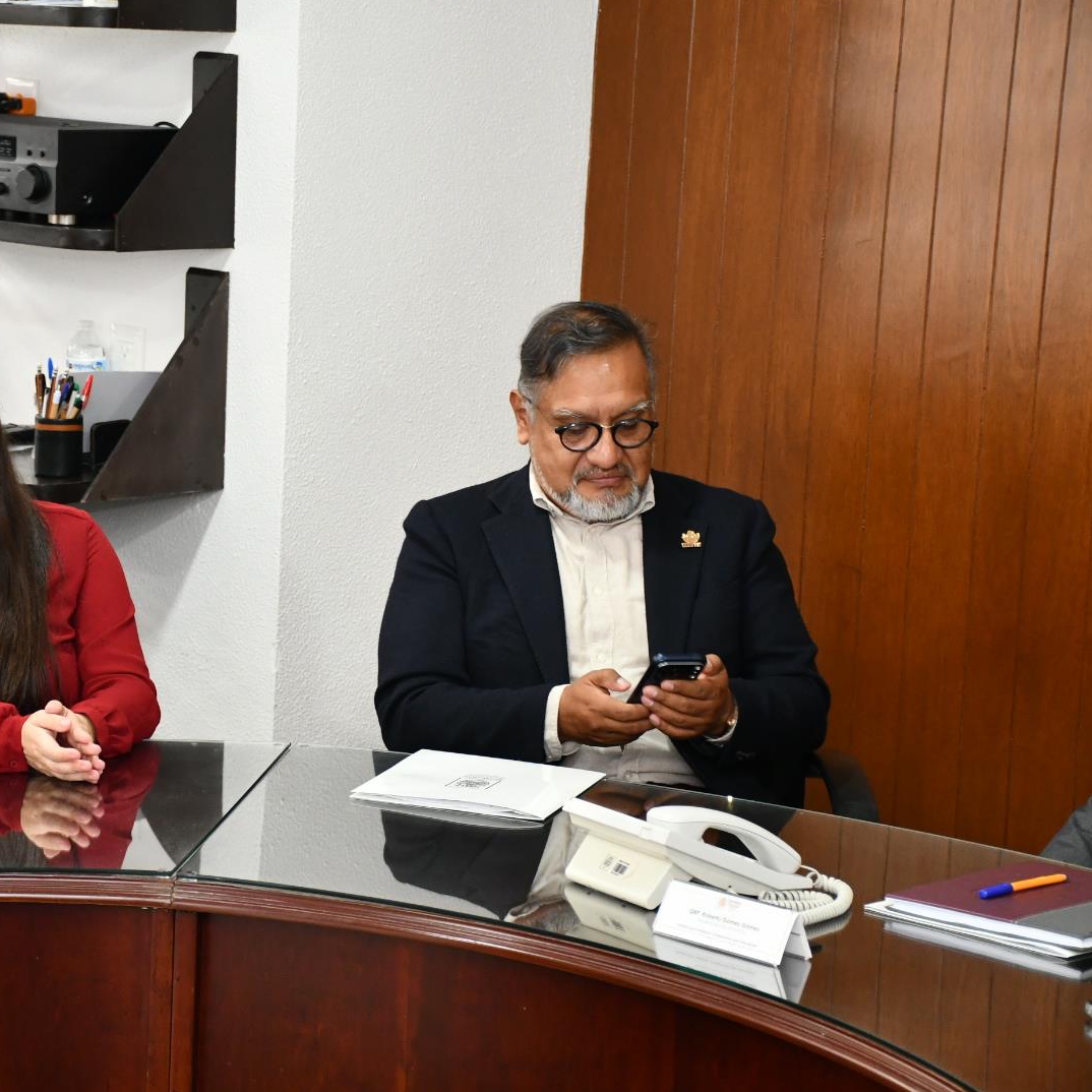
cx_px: 291
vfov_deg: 17.4
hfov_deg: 17.3
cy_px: 545
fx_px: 3569
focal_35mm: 100
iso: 1800
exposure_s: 1/60
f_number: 4.8
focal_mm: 52
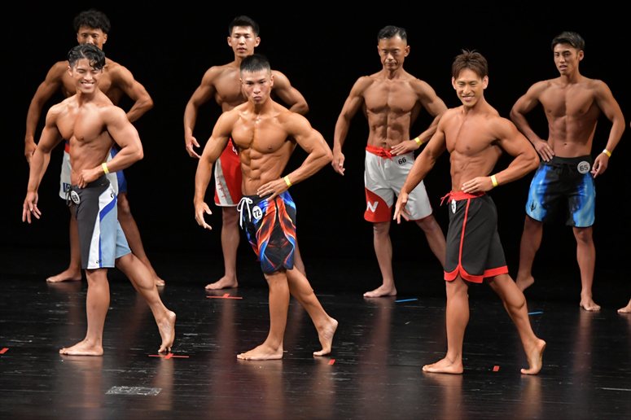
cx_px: 316
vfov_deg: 5.7
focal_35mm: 240
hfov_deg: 8.6
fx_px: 4205
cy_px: 210
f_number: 5.6
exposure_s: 1/400
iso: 3200
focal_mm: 160
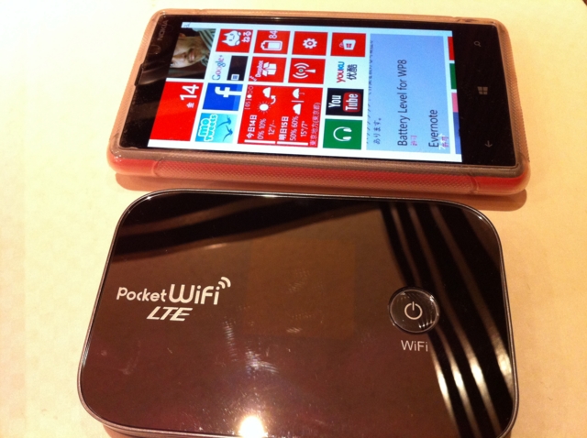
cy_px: 219
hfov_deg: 52.7
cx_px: 294
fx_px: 593
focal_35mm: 35
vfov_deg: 40.6
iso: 200
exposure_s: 1/15
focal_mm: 3.85
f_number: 2.8
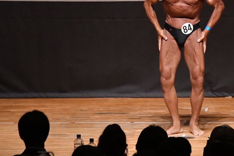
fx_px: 2631
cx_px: 166
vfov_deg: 3.4
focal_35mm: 405
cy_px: 40
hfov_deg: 5.1
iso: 10000
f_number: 5.6
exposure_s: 1/400
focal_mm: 170
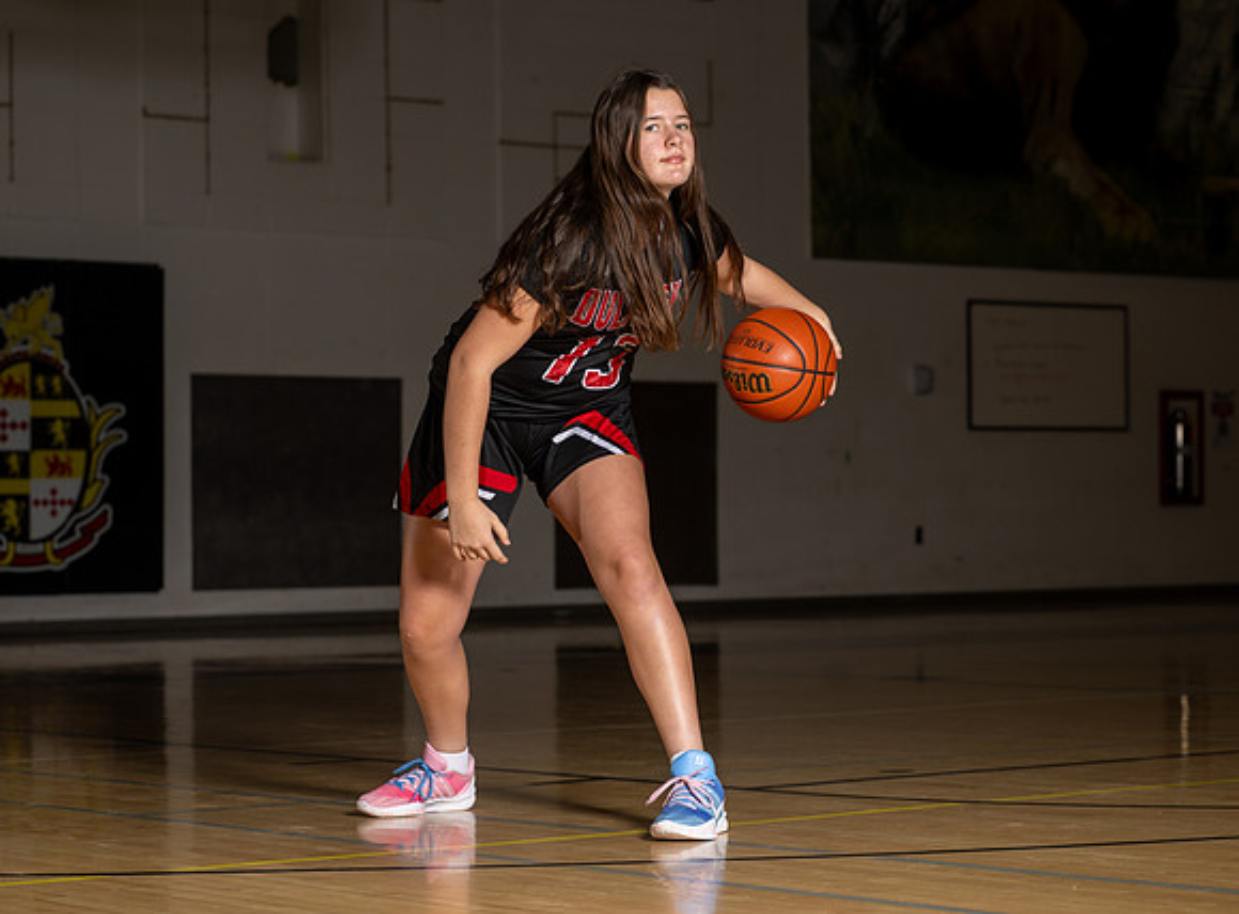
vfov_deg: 15.2
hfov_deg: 20.5
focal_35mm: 96
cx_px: 709
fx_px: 3431
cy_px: 449
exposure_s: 1/200
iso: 80
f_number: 4.5
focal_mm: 70
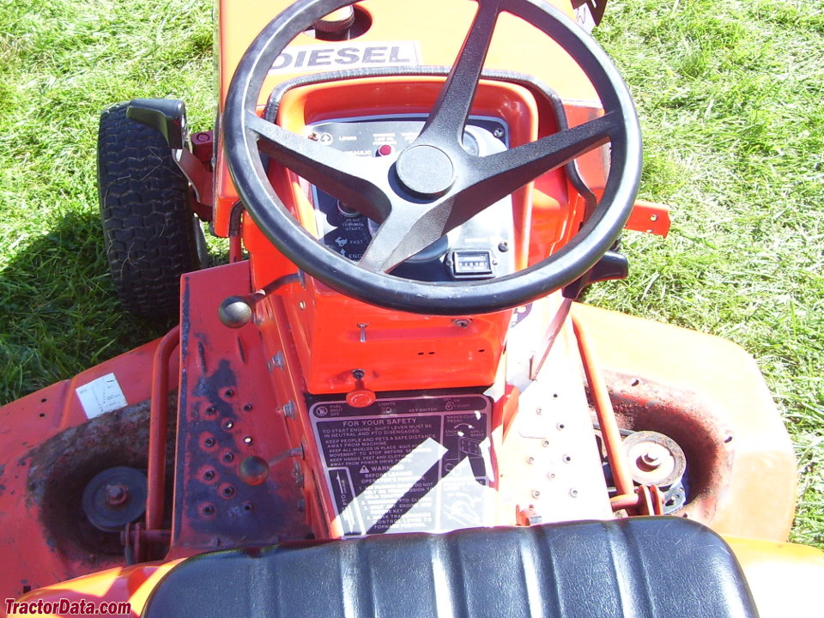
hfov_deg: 54.0
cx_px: 412
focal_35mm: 34
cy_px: 309
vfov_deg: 41.8
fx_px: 809
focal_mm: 5.6
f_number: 2.7
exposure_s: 1/350
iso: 80
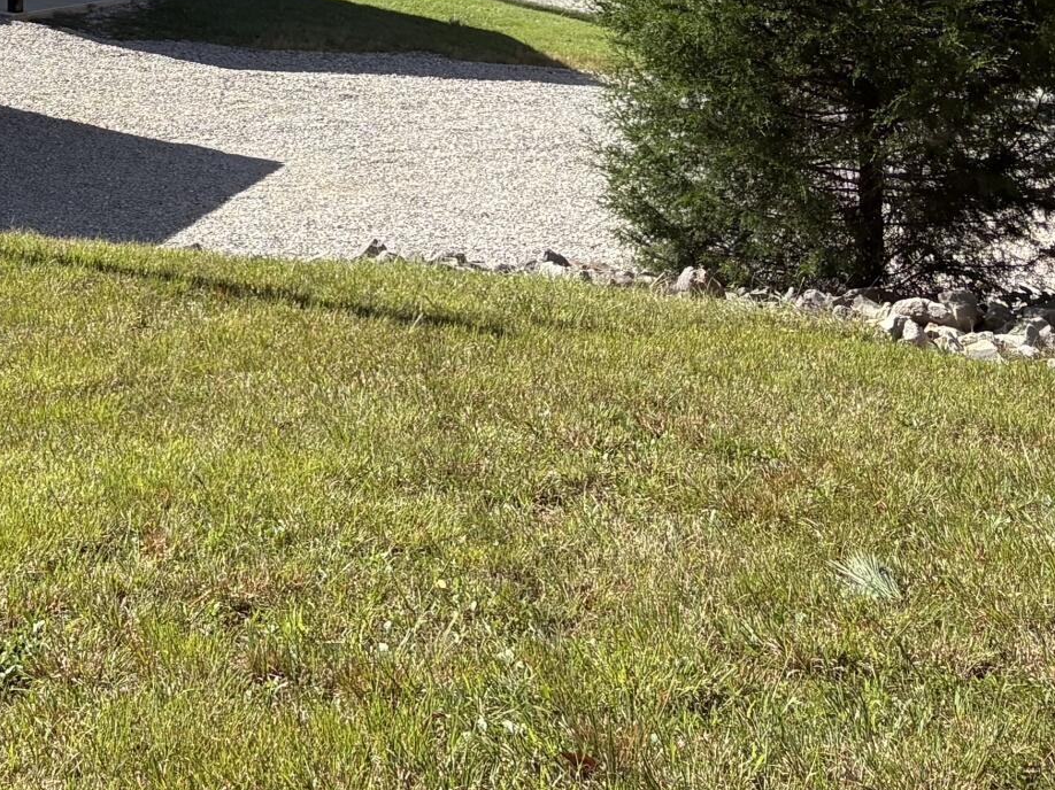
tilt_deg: +1.1
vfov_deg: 15.6
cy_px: -482
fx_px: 2590
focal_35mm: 85
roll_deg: -0.8
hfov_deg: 21.2
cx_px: -253
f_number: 1.6
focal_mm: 5.96
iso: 50
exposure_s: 1/3125
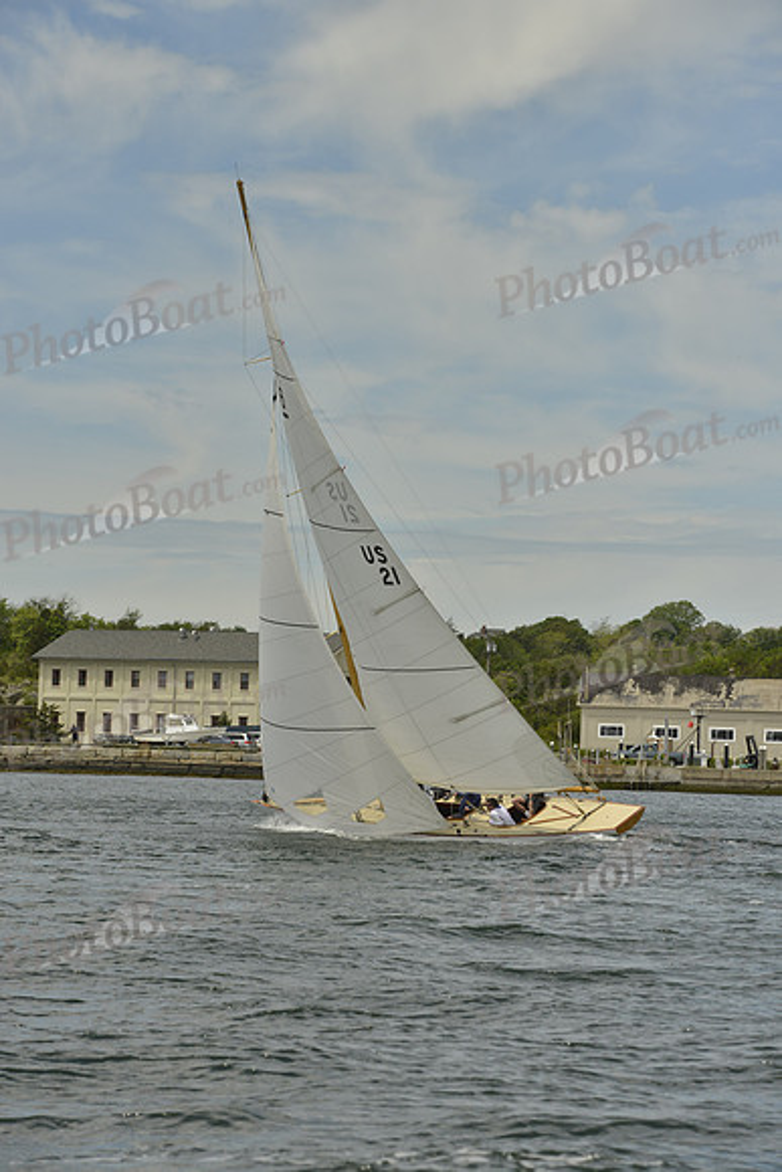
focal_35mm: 116
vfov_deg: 17.6
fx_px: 3777
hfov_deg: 11.8
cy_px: 586
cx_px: 391
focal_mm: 116
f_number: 9
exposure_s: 1/1600
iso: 280
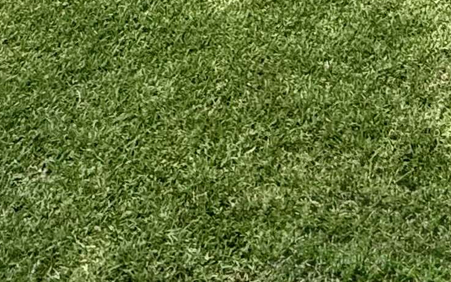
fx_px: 996
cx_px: 518
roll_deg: -0.1
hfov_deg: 23.6
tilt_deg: -5.4
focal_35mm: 81
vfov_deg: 10.2
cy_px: -629
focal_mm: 2.22
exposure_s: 1/1745
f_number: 2.2
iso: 50
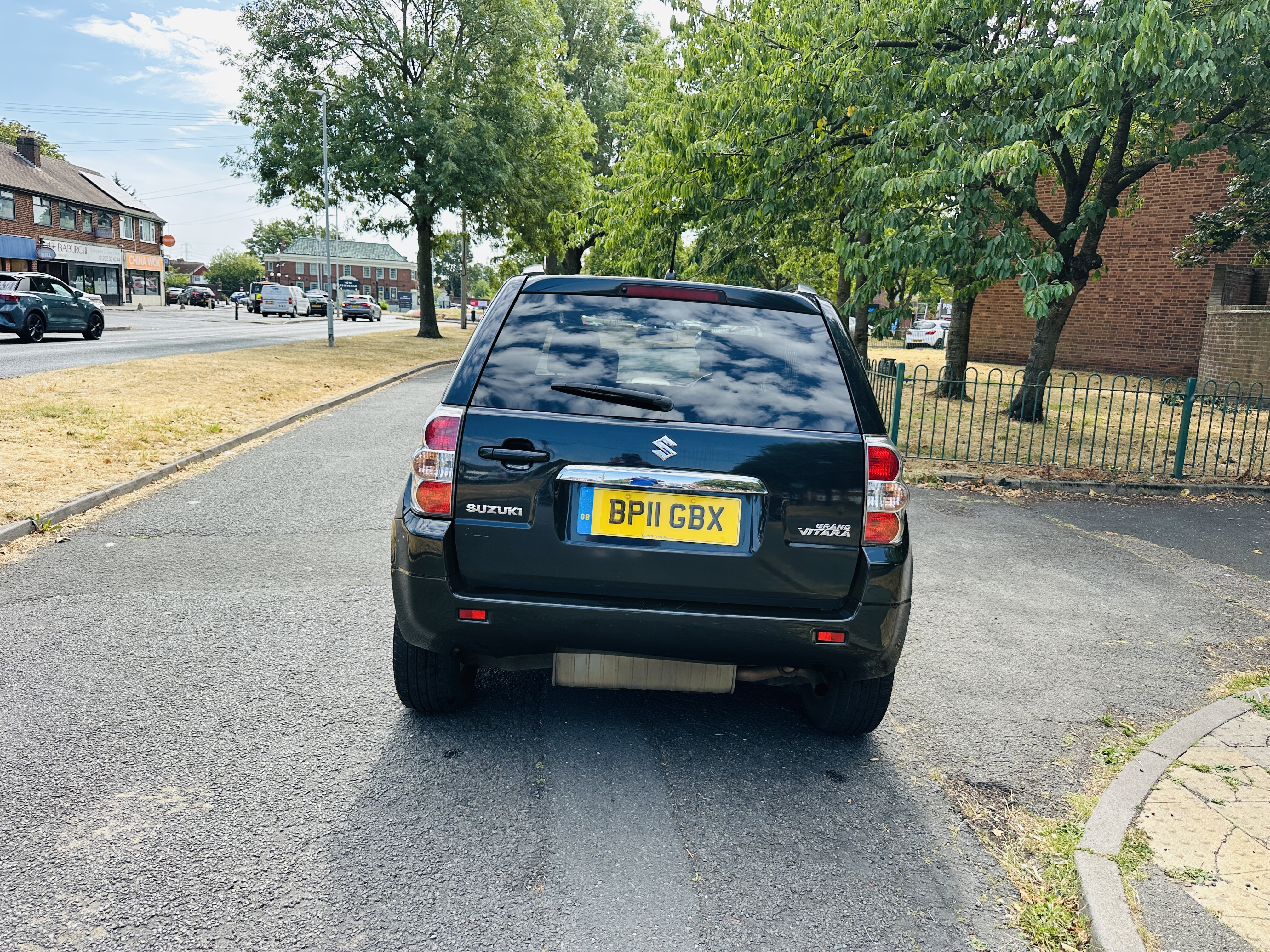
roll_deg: -3.3
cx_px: 635
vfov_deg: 56.8
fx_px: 881
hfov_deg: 71.6
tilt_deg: -10.1
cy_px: 476
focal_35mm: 24
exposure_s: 1/1072
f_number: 1.78
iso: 80
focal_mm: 6.86
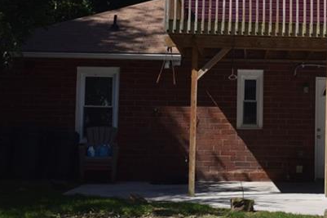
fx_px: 835
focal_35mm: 92
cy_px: 65
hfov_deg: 21.5
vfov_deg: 14.8
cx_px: 309
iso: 100
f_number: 11
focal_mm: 24
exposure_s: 1/200
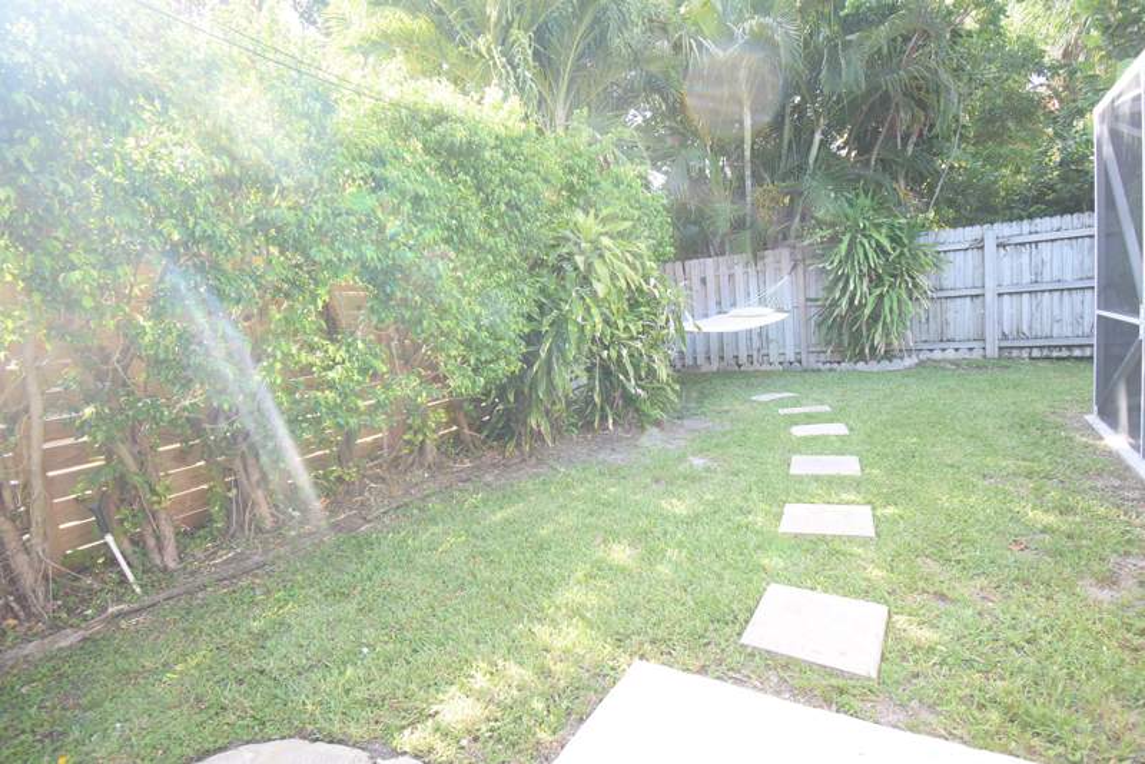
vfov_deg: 67.4
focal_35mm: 18
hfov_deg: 90.0
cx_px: 572
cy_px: 382
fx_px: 573
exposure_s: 1/125
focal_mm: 12
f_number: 5
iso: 400
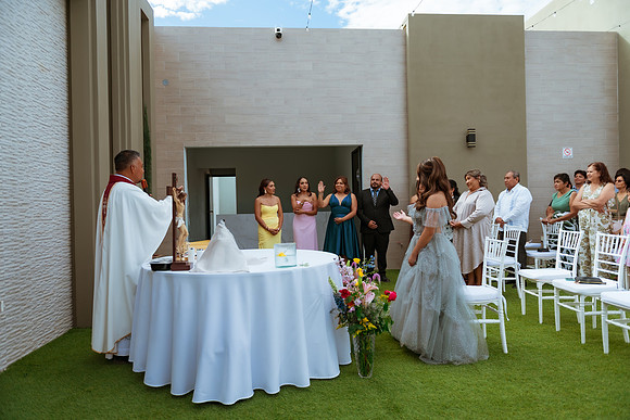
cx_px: 315
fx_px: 420
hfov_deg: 73.7
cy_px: 210
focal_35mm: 24
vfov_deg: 53.2
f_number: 2.8
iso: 100
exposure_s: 1/1250
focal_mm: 24
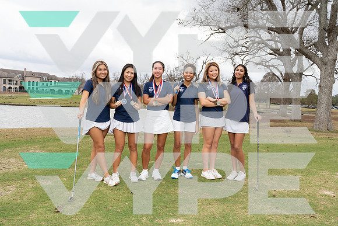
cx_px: 169
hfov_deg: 61.9
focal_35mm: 30
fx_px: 282
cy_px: 113
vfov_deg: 43.6
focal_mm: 30
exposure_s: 1/250
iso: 400
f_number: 9
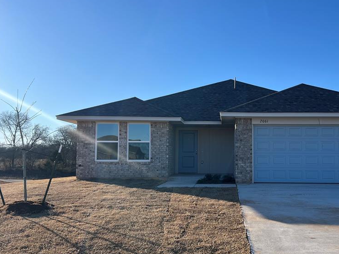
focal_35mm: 36
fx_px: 353
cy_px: 141
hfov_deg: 50.2
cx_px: 232
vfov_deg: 39.6
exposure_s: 1/3571
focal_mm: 5.7
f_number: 1.5
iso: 50
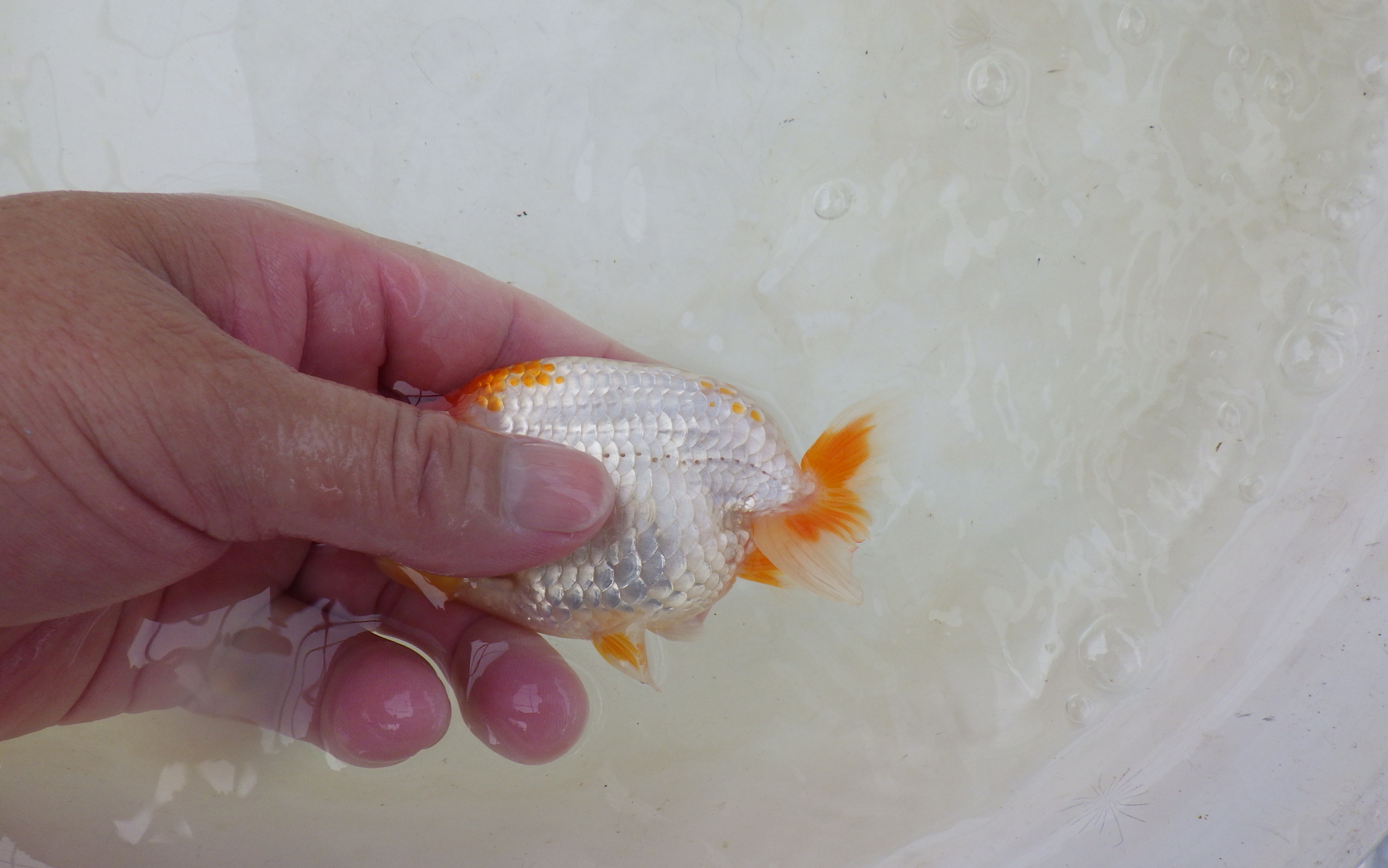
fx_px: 1135
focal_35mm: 30
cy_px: 503
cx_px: 689
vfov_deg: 41.7
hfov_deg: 62.9
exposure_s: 1/500
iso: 125
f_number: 4.2
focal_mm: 5
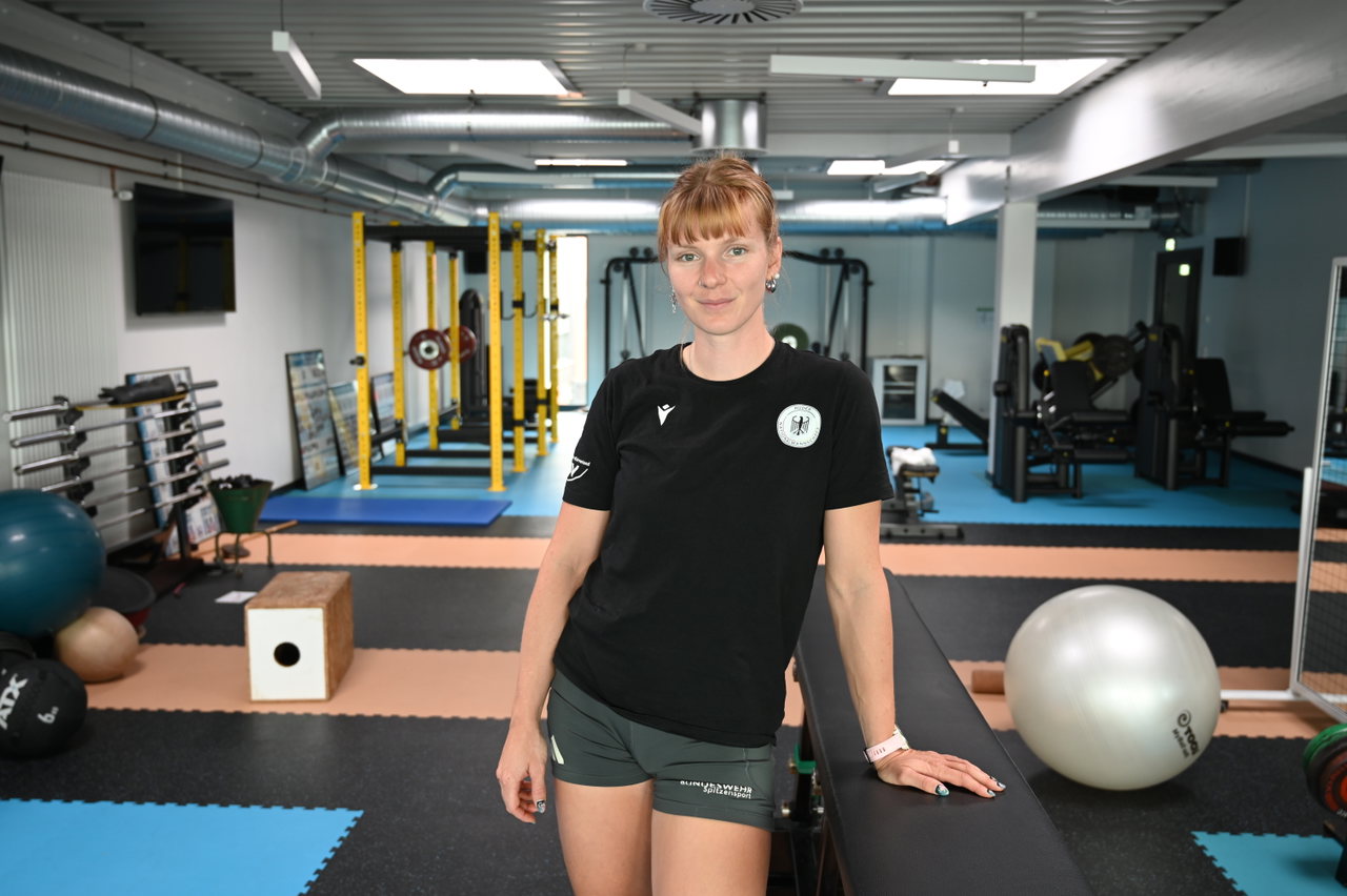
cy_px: 448
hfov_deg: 58.7
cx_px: 674
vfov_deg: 41.1
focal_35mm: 32
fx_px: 1197
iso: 400
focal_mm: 32
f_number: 4
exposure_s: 1/30
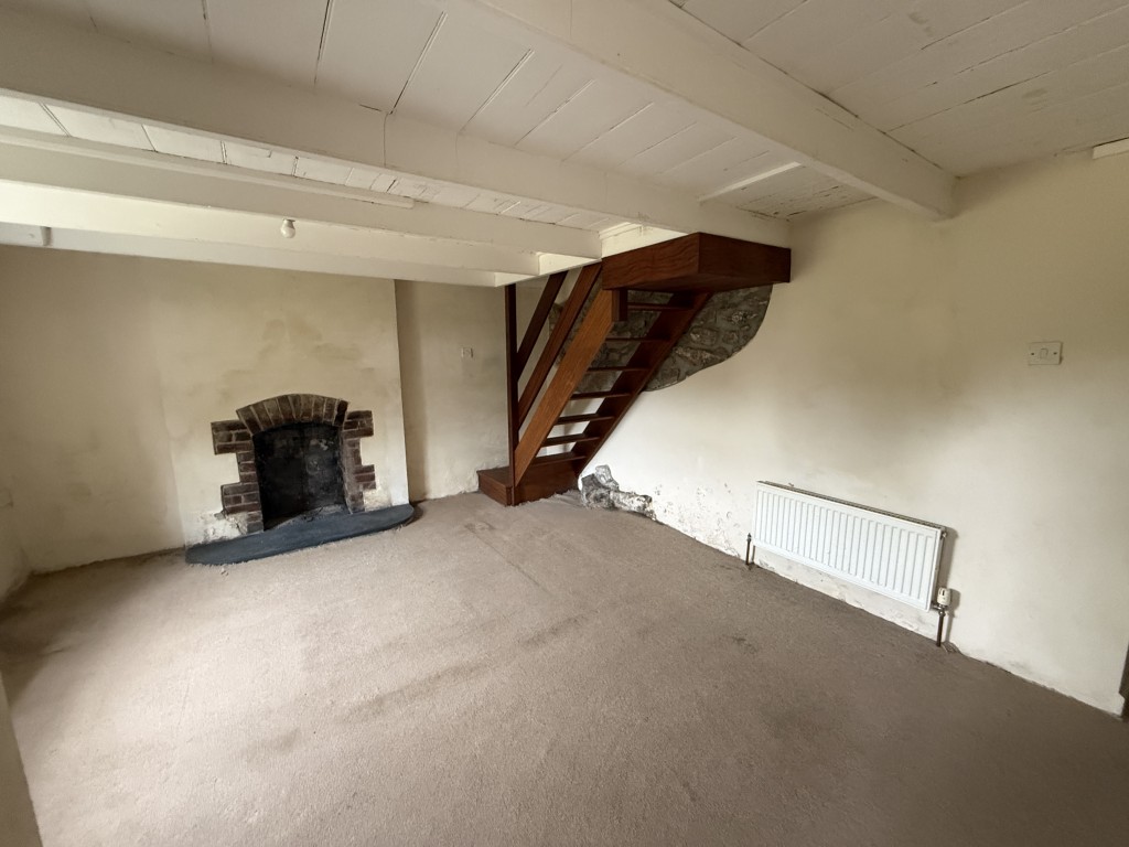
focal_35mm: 14
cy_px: 424
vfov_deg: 85.7
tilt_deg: -8.7
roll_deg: -0.4
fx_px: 457
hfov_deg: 102.1
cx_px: 564
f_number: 2.2
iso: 640
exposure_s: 1/60
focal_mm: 2.22
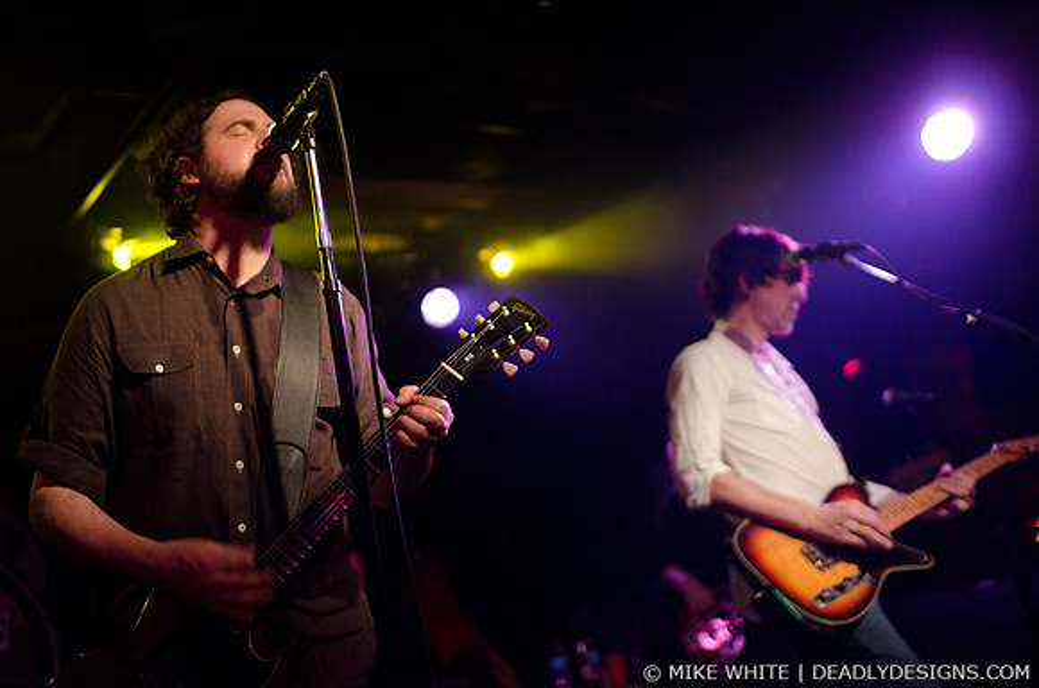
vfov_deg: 29.7
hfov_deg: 43.7
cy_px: 344
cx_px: 520
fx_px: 1296
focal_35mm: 45
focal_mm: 30
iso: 1600
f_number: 1.8
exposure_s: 1/200
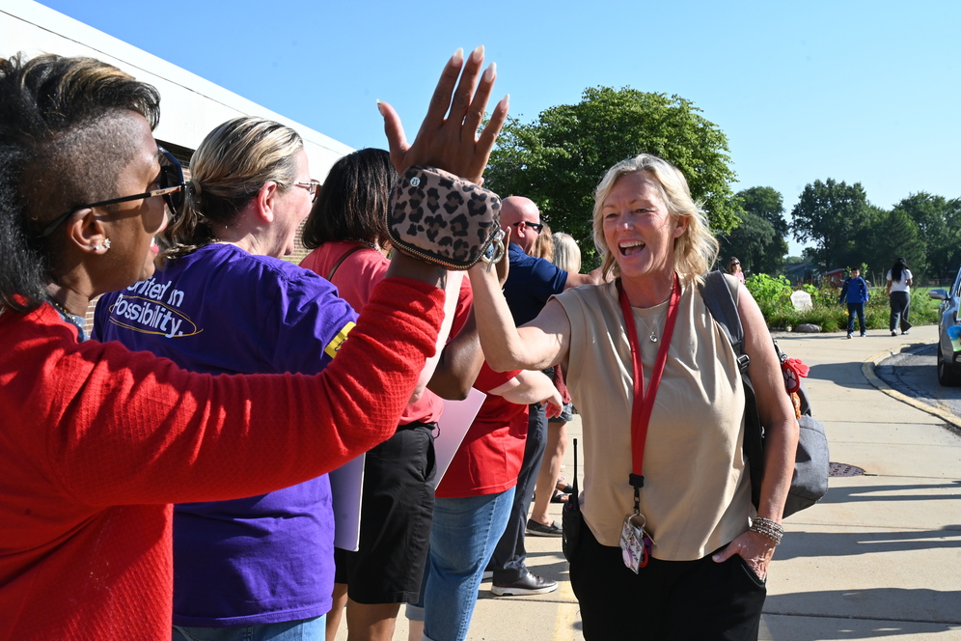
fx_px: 988
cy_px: 313
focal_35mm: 37
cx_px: 473
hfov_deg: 51.9
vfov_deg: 35.9
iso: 800
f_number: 13
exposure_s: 1/640
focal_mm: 36
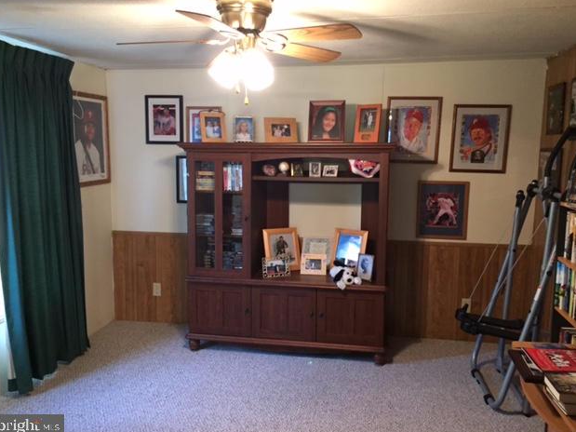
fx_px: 499
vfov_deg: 46.8
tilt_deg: -6.8
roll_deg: -0.4
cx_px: 289
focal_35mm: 30
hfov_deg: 60.0
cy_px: 215
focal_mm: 4.15
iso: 250
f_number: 2.2
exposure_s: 1/30
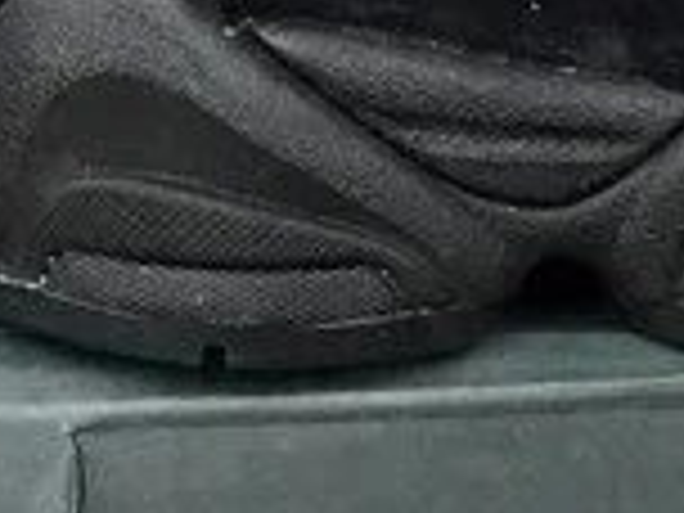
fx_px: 3636
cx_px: 81
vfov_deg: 8.1
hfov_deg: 10.7
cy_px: 178
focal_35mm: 184
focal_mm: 3.3
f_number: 2.4
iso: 32
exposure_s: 1/100
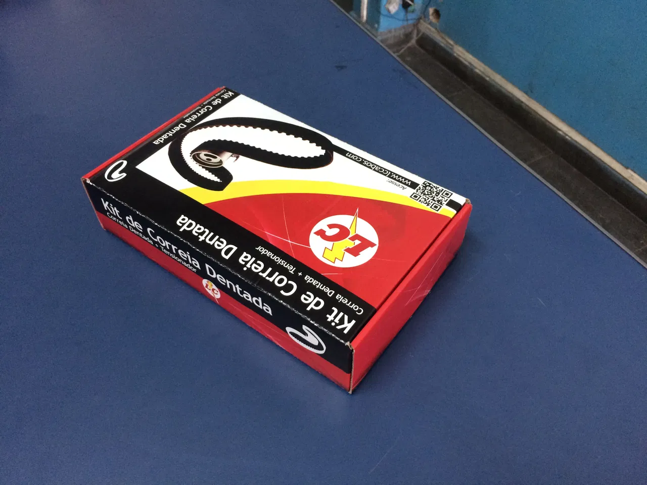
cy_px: 242
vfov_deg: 48.2
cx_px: 324
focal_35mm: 29
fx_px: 542
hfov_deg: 61.7
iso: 320
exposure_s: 1/24
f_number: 2.2
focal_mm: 4.15
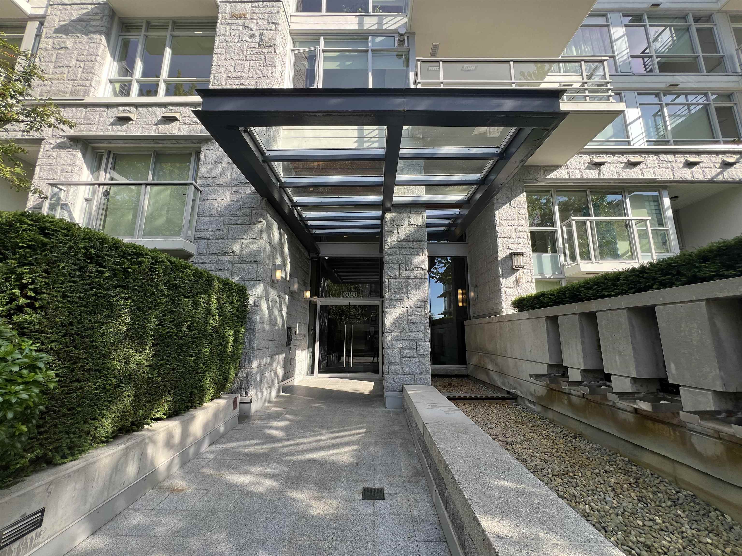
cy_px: 278
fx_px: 279
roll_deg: -2.1
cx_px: 371
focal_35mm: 13
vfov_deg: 89.9
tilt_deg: +12.5
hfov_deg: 106.2
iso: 32
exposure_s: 1/234
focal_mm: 1.57
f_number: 1.8
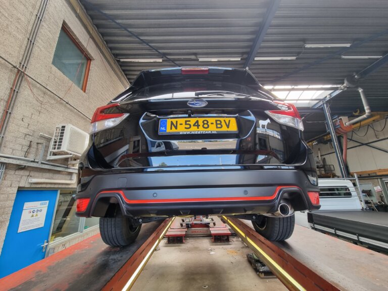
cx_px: 194
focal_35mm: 13
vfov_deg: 89.9
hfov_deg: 106.2
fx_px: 146
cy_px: 146
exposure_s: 1/100
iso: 80
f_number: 2.2
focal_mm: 2.2
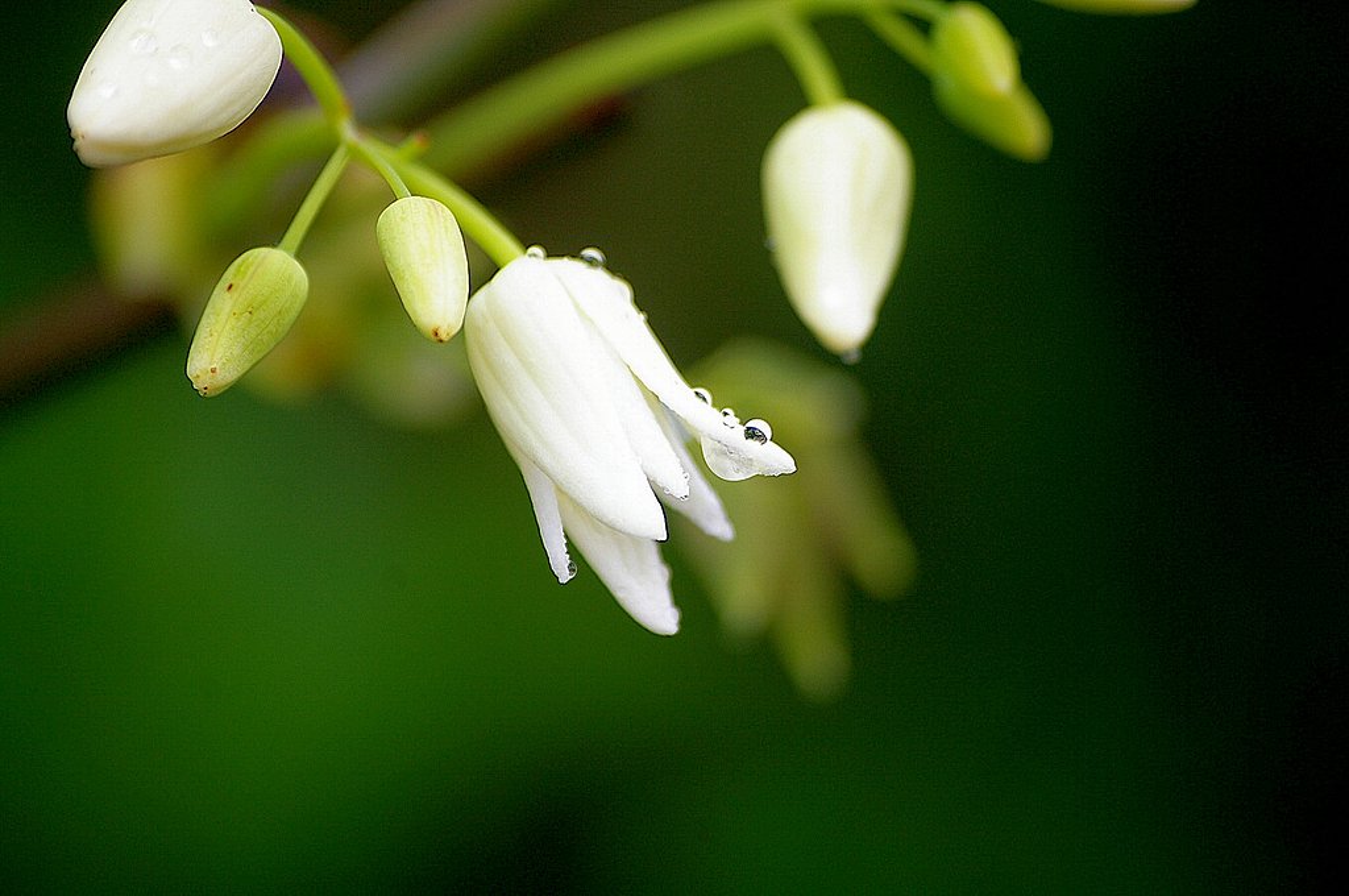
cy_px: 448
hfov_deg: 7.2
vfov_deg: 4.8
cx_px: 674
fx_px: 10666
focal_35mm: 285
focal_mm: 190
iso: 200
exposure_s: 1/200
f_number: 4.5
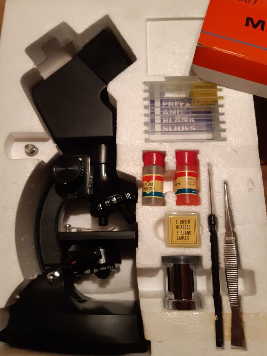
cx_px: 134
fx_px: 267
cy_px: 178
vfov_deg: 67.3
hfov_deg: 53.1
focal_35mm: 26
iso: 200
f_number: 1.7
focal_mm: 3.92
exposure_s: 1/50
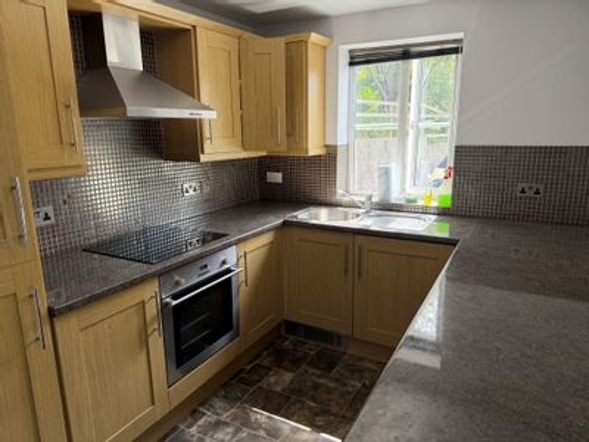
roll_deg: +0.3
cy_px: 221
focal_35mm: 24
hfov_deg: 71.6
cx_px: 294
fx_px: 408
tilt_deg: -11.1
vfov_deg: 56.8
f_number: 1.78
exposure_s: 1/226
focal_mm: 6.76
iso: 160
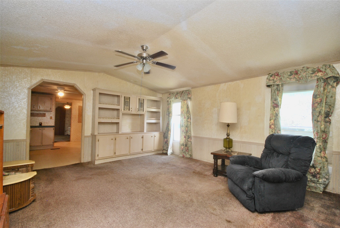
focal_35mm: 15
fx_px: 142
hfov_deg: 100.3
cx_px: 170
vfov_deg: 77.5
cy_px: 114
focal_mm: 10
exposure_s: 1/50
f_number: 4
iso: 200
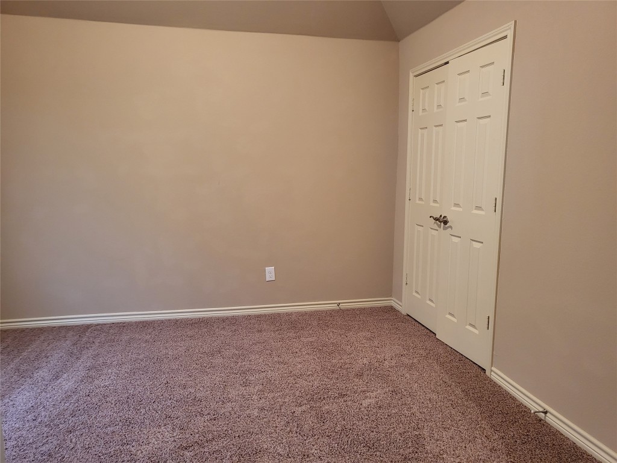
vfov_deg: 53.1
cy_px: 232
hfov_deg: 67.3
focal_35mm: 26
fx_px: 463
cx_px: 308
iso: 500
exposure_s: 1/40
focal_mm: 4.25
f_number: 1.8
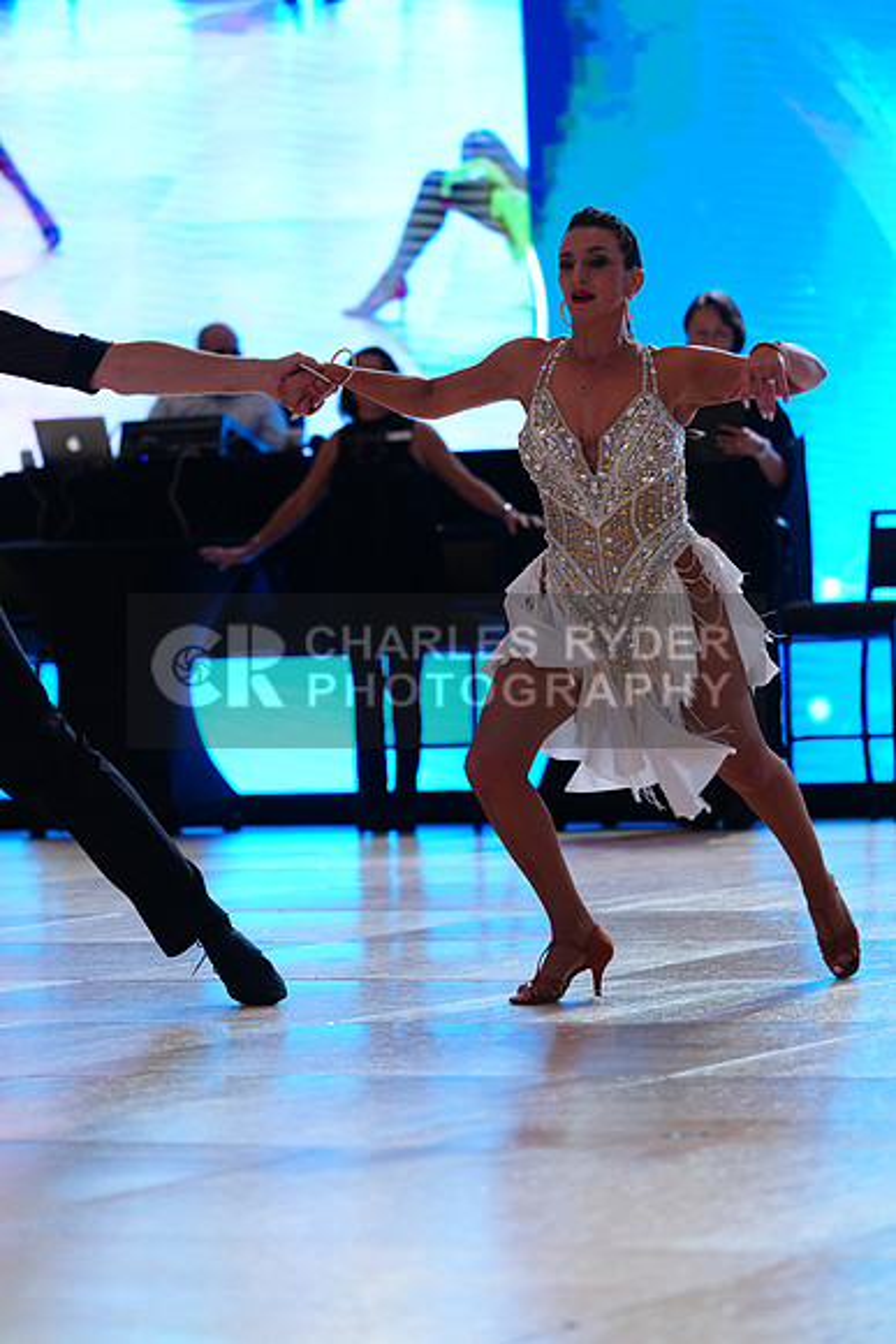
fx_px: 5895
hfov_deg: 8.7
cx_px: 448
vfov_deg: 13.0
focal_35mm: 158
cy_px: 672
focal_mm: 158
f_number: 4
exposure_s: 1/500
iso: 2500
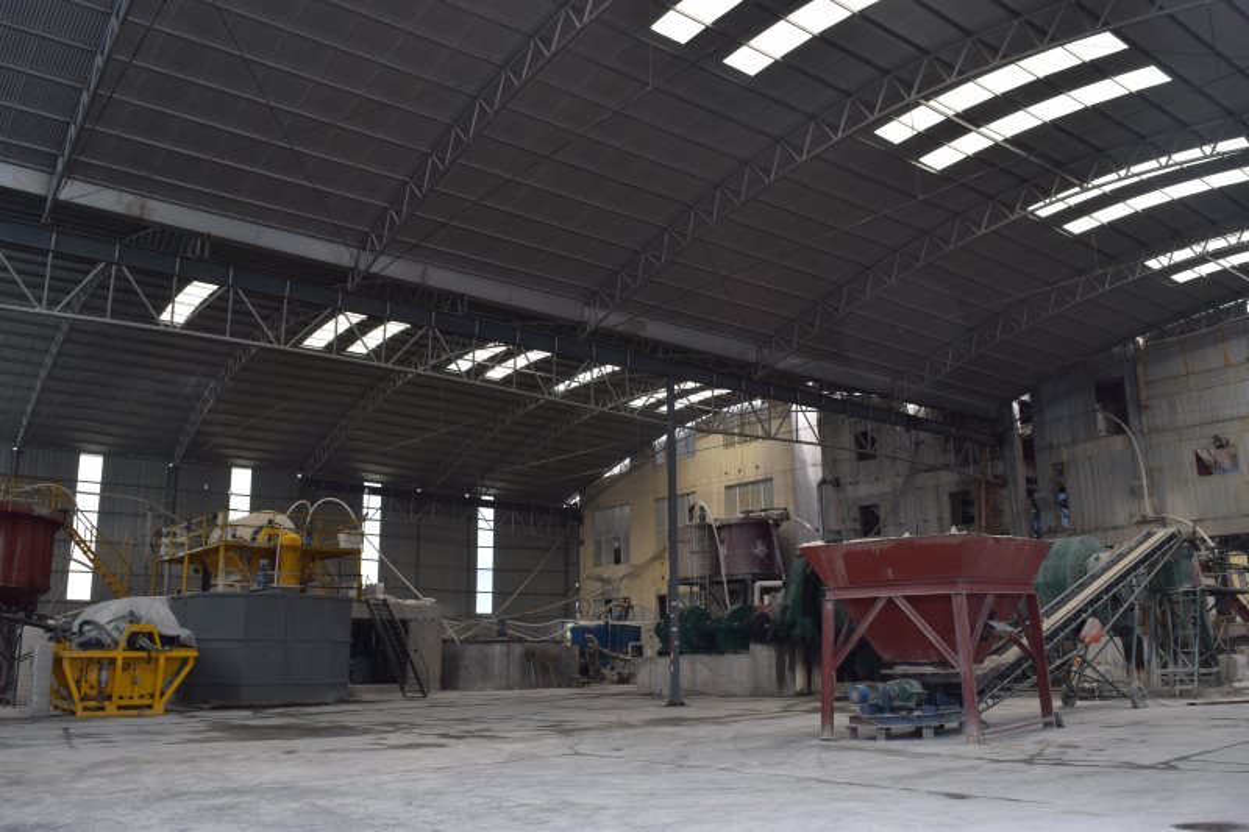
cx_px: 624
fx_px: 1041
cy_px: 416
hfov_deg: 61.9
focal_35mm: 30
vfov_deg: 43.6
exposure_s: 1/125
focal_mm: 20
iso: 400
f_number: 8
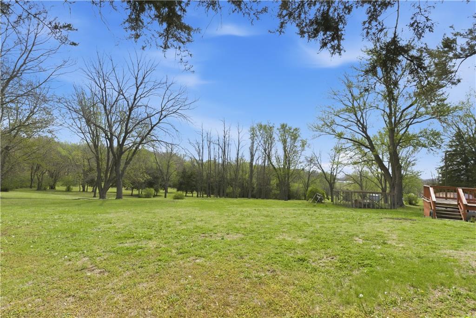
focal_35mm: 15
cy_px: 159
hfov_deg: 100.4
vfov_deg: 77.3
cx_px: 238
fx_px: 198
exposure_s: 1/400
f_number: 9
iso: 320
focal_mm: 10
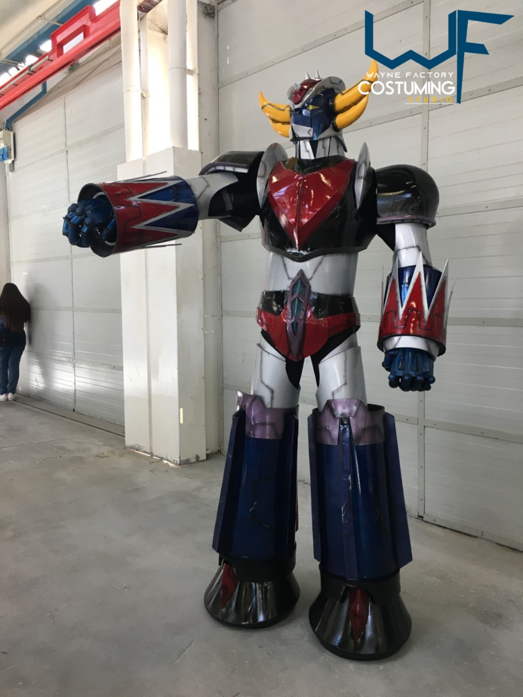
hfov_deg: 48.2
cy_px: 348
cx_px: 262
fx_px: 584
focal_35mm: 29
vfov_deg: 61.7
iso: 32
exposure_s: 1/33
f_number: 2.2
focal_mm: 4.15
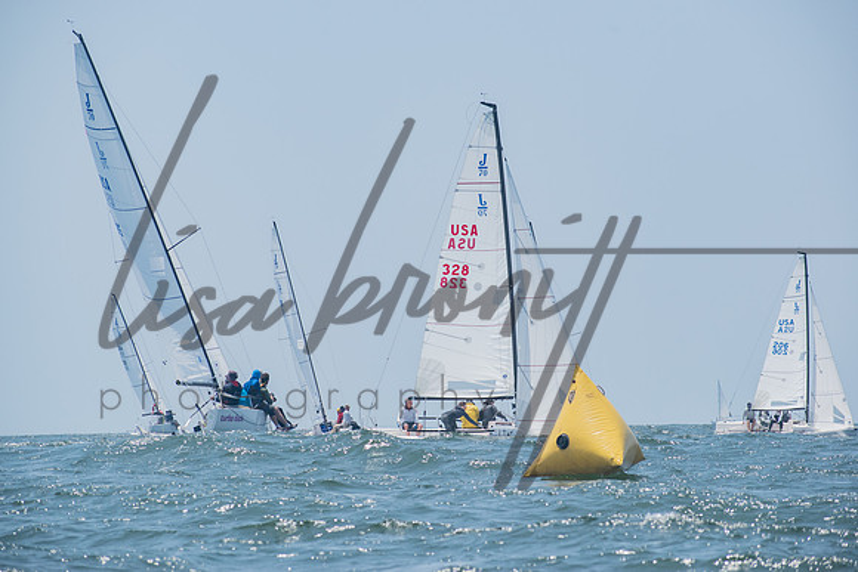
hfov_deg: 10.5
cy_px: 286
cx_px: 429
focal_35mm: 195
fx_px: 4648
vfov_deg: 7.0
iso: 400
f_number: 8
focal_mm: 130
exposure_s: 1/1250
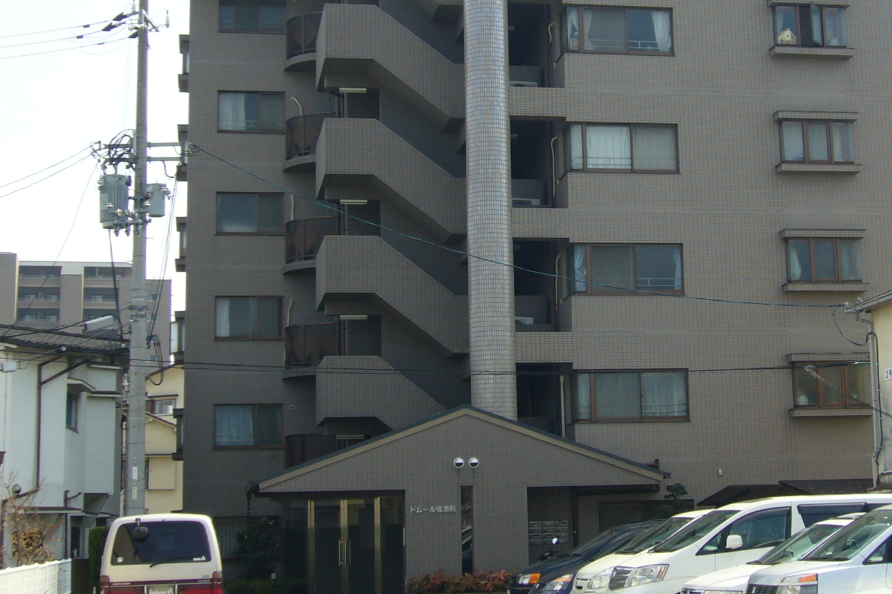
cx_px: 570
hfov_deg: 29.1
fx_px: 1710
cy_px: 179
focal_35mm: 69
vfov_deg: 19.6
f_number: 6.3
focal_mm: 7.5
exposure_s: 1/160
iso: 80
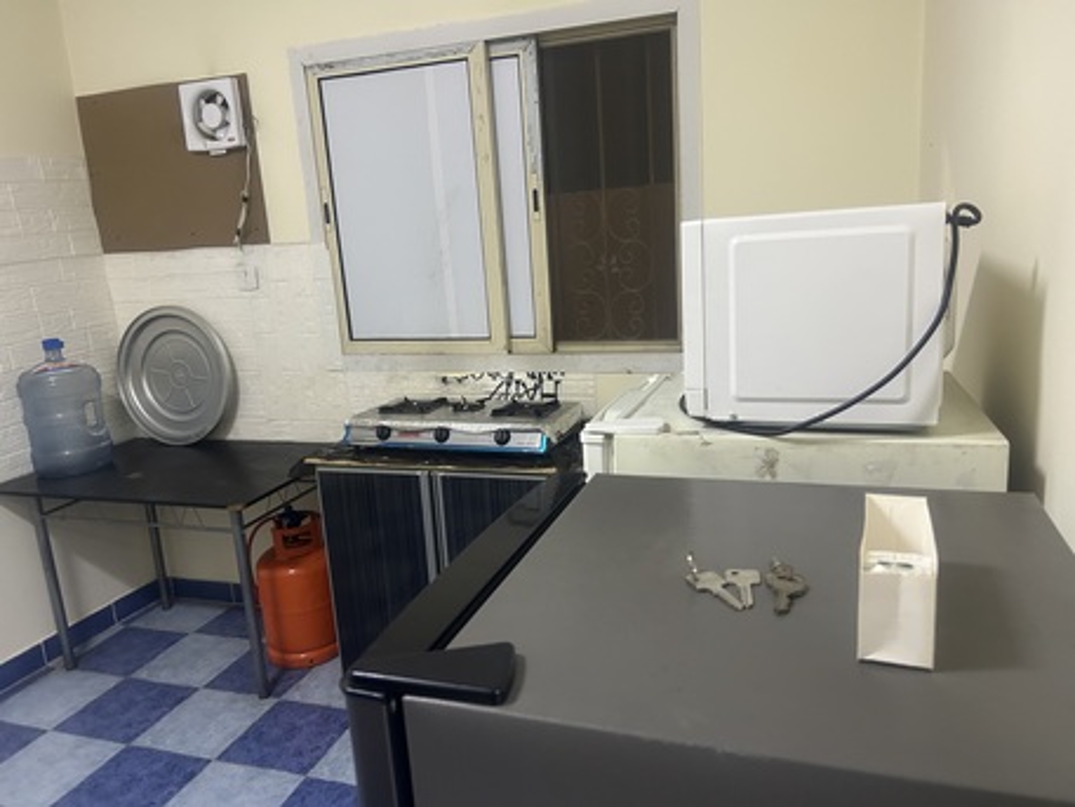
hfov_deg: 67.3
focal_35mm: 26
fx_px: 808
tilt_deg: -12.4
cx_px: 538
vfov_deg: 53.1
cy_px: 404
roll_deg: +4.1
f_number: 1.5
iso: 500
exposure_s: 1/60
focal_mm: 5.7
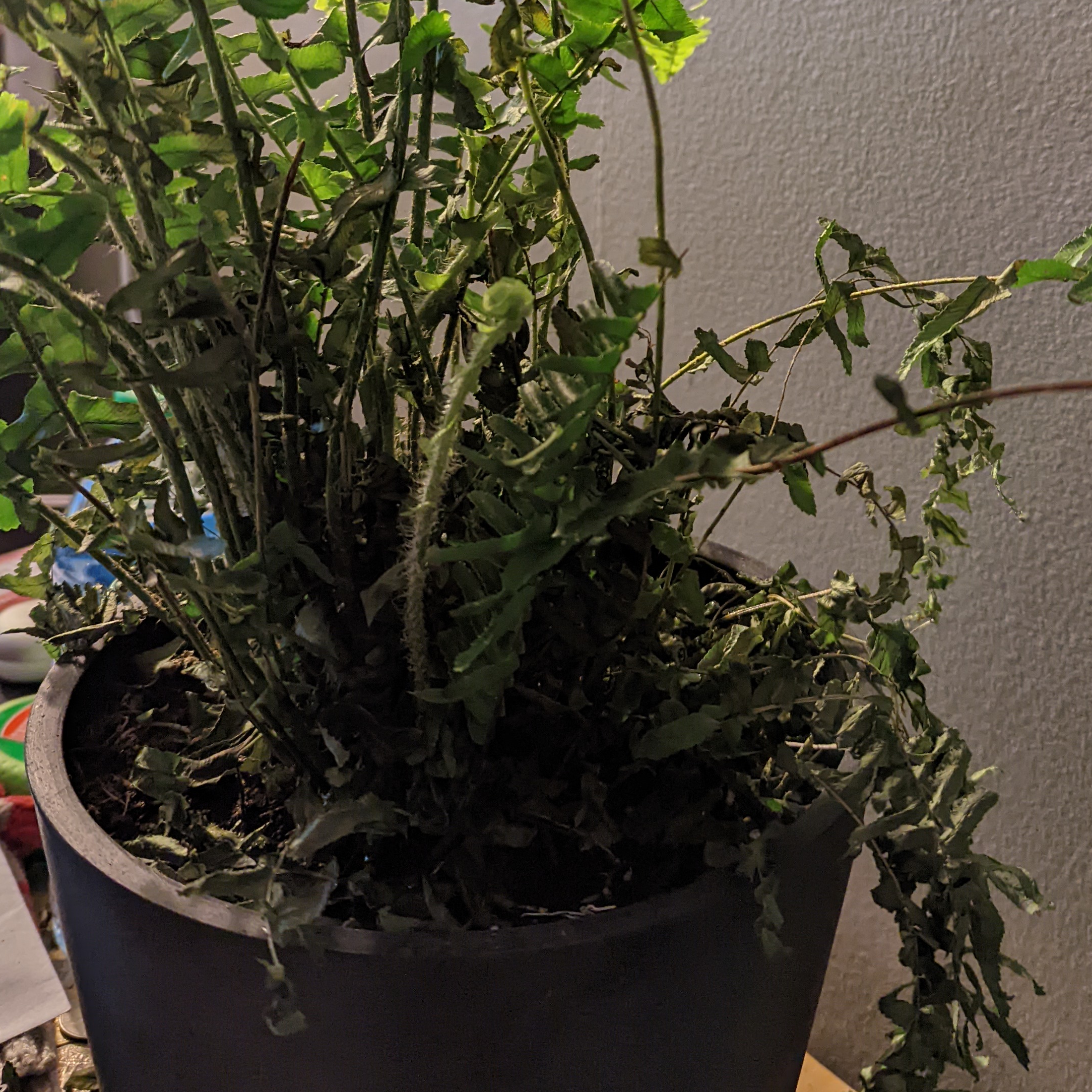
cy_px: 178
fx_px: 1428
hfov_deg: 41.6
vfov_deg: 39.7
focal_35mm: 40
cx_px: 682
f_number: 1.85
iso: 456
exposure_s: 1/120
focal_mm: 6.81
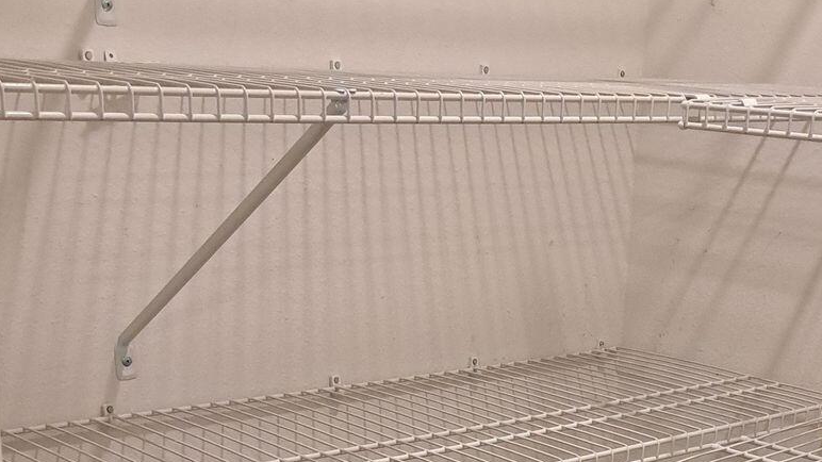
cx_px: 507
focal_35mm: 65
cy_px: 653
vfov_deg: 17.1
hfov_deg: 32.2
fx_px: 1417
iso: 246
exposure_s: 1/60.2
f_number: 1.8
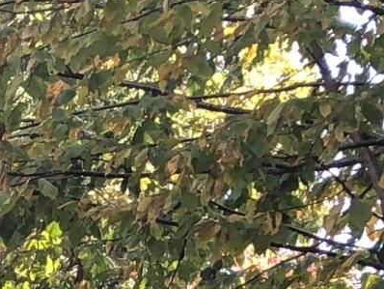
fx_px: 2342
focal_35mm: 211
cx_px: -369
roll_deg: +1.1
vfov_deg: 6.1
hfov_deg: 8.9
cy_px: 1059
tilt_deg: -2.0
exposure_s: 1/120
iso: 25
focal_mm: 3.99
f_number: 1.8
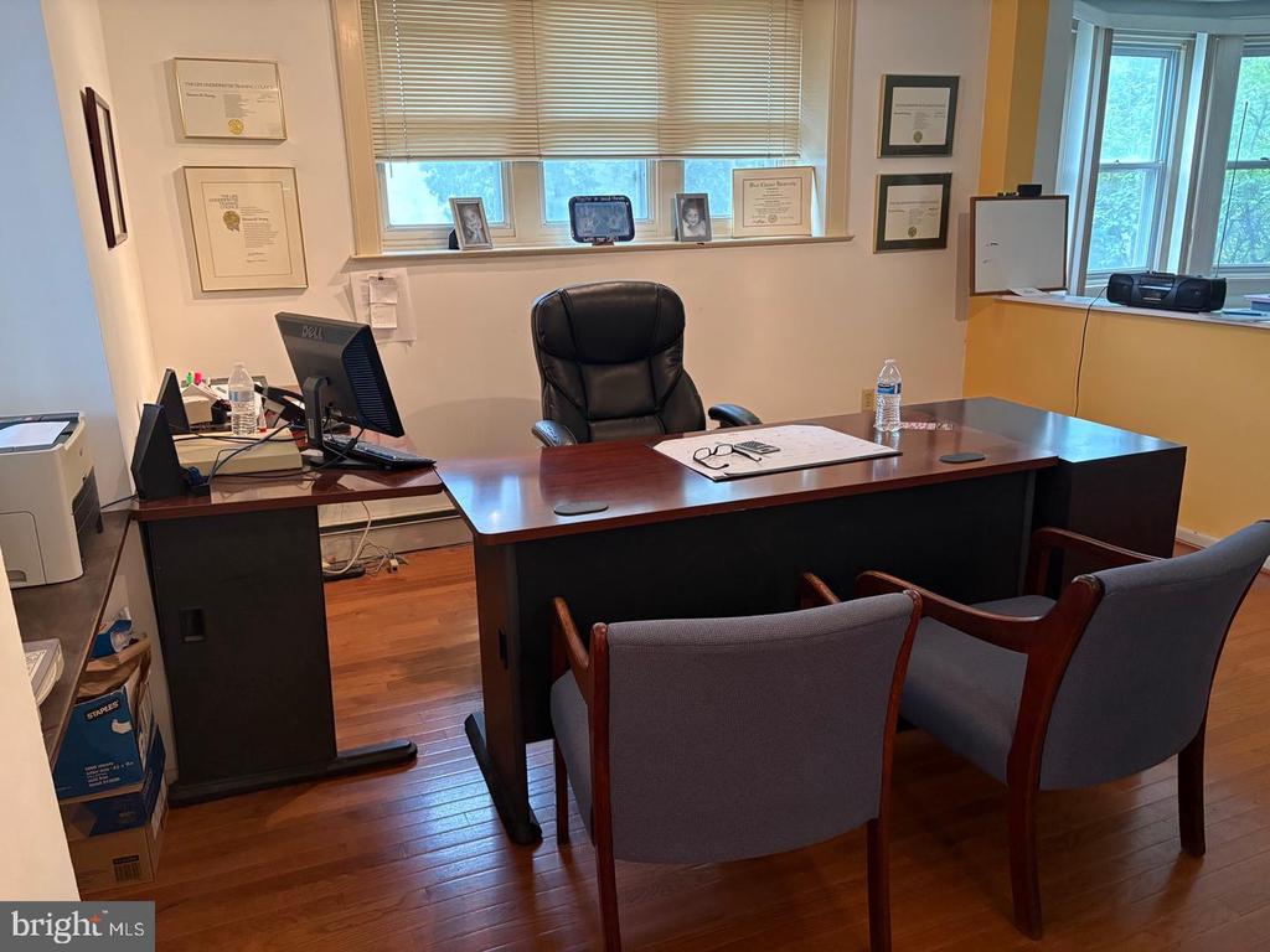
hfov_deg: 67.3
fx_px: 954
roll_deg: +1.3
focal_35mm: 26
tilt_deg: -15.9
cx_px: 635
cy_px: 476
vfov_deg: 53.1
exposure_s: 1/60
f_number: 1.6
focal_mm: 5.96
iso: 320
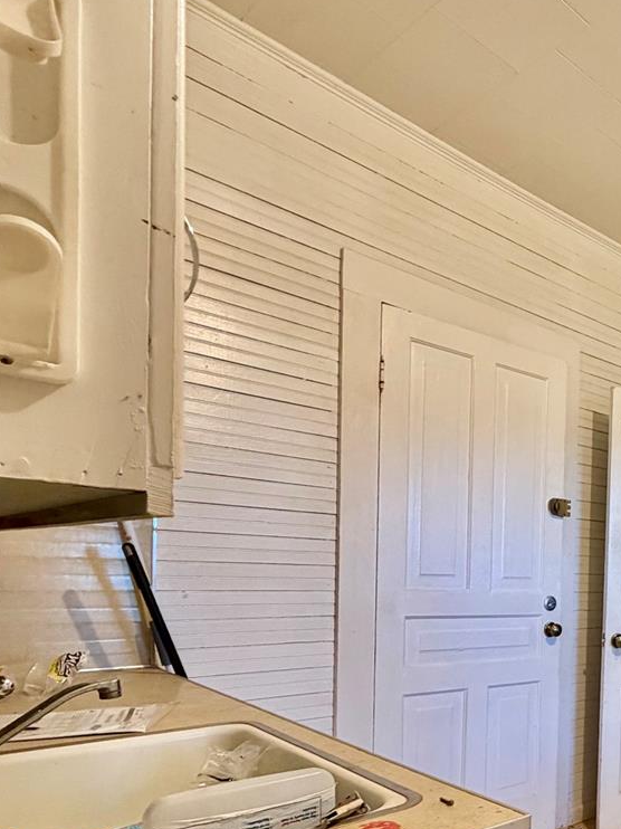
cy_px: 593
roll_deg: -0.4
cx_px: 636
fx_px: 694
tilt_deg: -2.7
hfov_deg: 41.3
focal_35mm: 29
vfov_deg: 59.3
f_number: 2.2
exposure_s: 1/60
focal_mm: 2.22
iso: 320
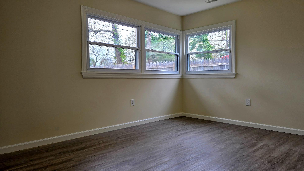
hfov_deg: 71.9
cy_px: 80
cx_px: 154
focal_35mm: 26
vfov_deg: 44.4
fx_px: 210
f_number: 1.8
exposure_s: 1/143
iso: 25
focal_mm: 5.4
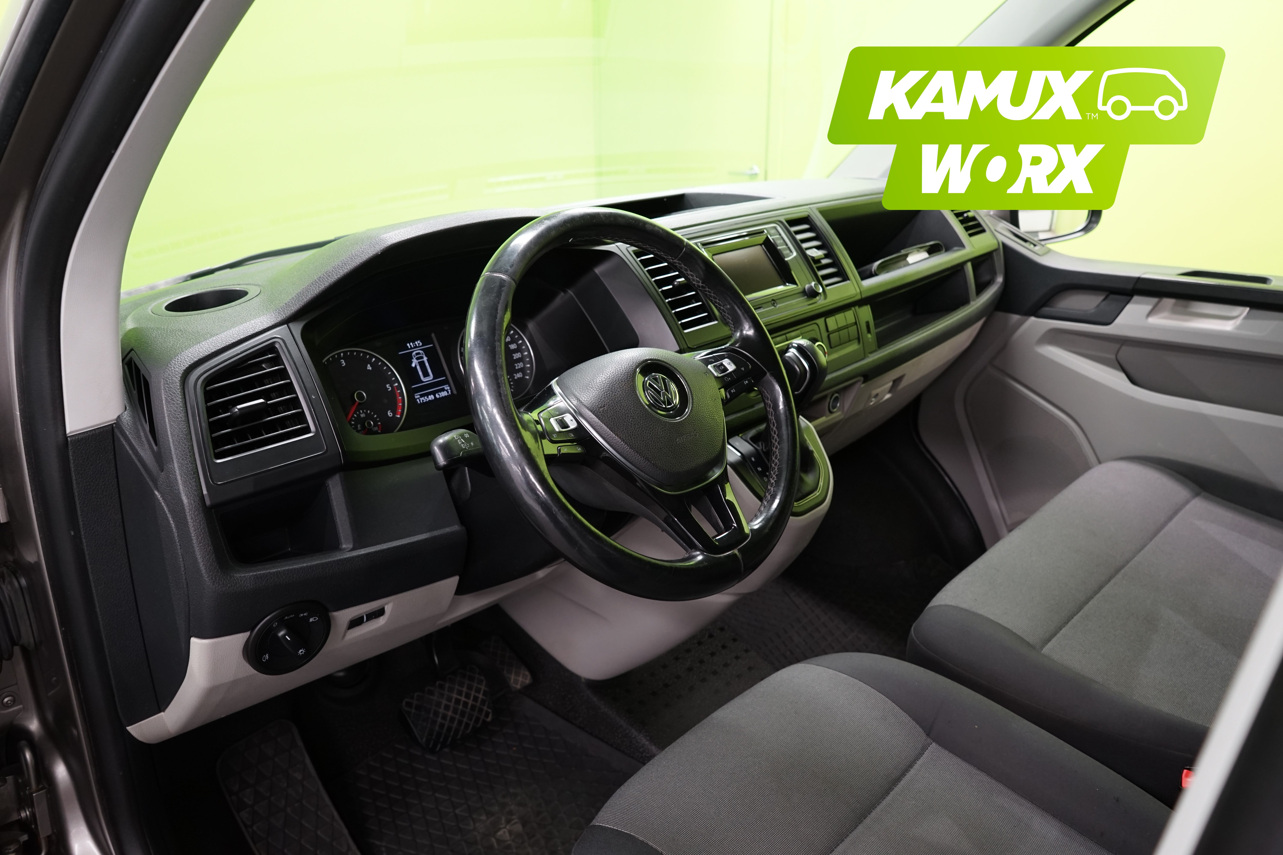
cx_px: 642
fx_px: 998
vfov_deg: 46.4
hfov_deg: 65.5
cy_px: 428
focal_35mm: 28
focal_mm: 28
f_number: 5.6
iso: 800
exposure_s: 1/13
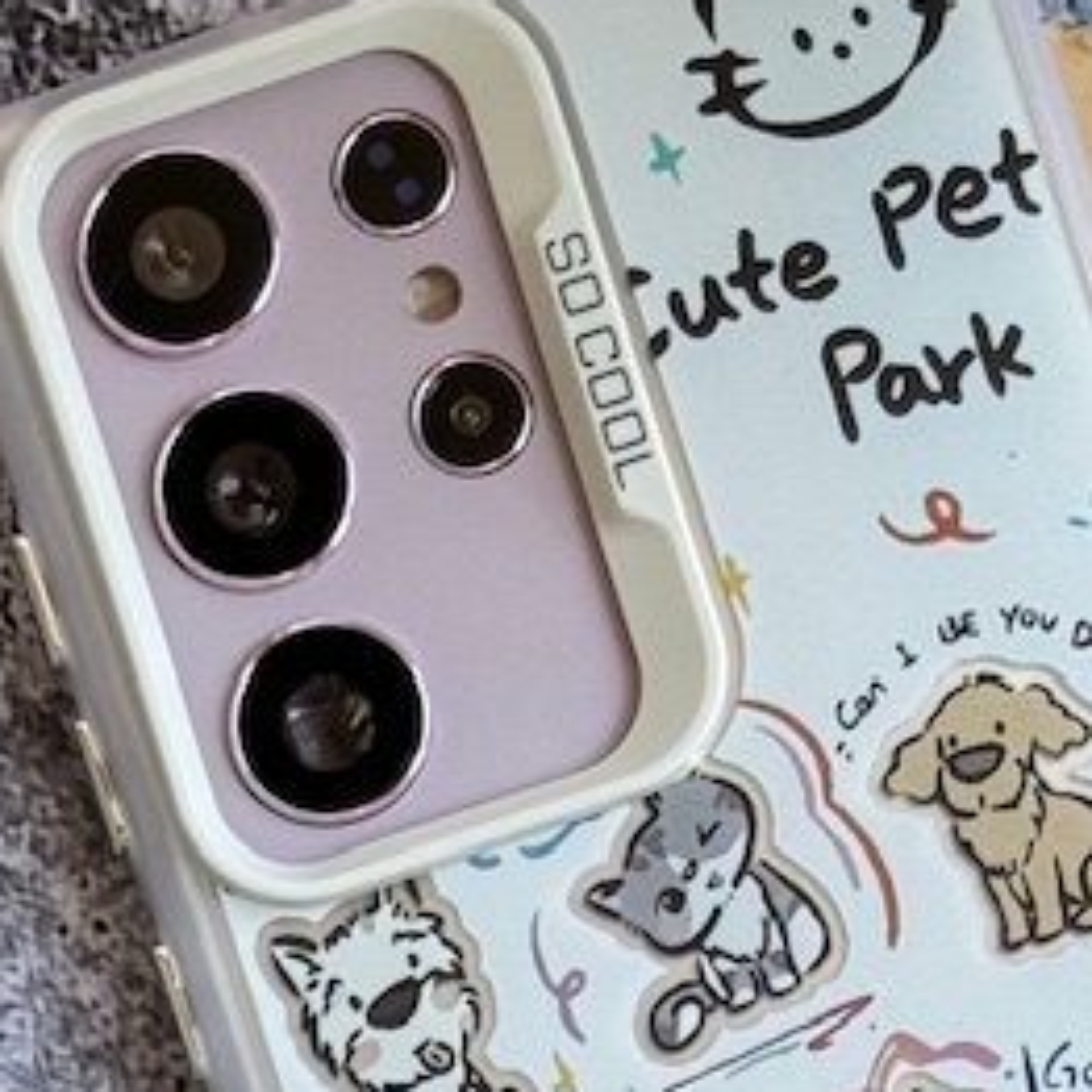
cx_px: -304
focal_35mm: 207
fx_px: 7388
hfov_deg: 8.3
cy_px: 2180
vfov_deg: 8.1
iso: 64
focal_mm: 6.76
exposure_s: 1/442
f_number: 1.78
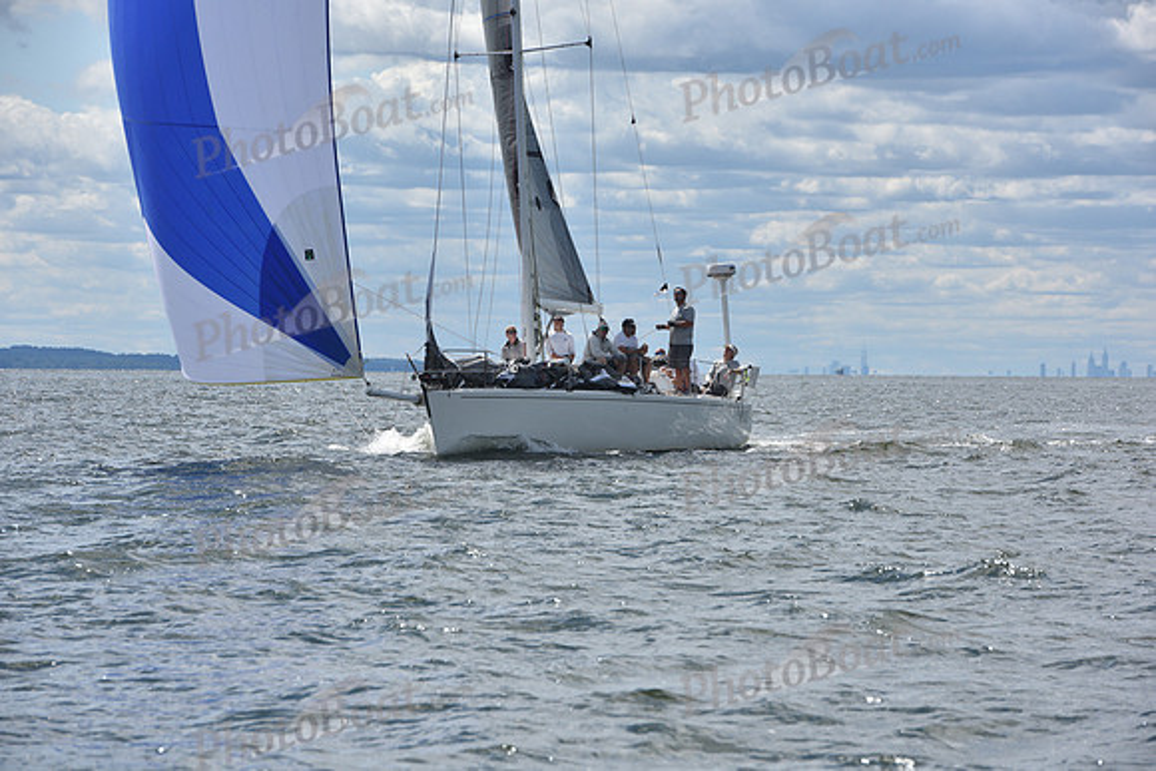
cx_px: 578
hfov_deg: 10.5
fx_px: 6263
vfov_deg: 7.0
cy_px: 386
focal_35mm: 195
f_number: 11
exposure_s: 1/800
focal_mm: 195
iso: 250
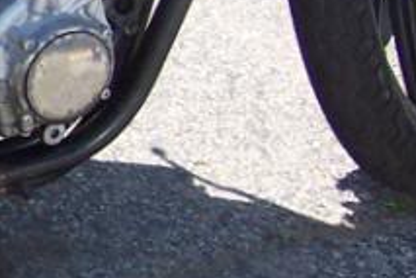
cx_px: -254
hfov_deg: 10.7
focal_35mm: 183
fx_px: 2115
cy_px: -145
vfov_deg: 7.4
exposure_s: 1/700
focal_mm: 8
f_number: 2.8
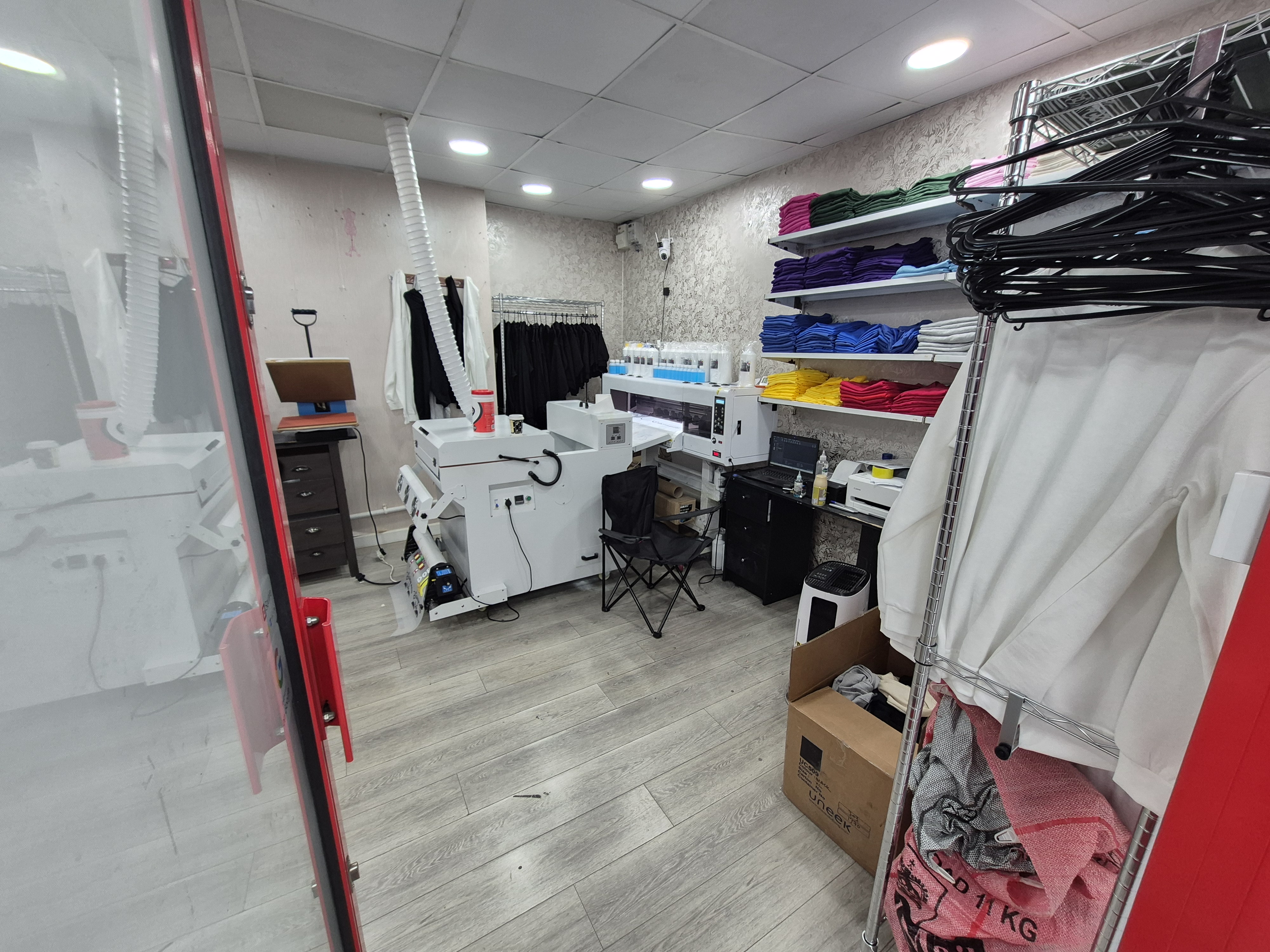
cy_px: 476
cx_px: 635
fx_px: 477
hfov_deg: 106.2
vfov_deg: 89.9
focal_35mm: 13
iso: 100
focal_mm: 1.74
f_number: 2.2
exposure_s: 1/50
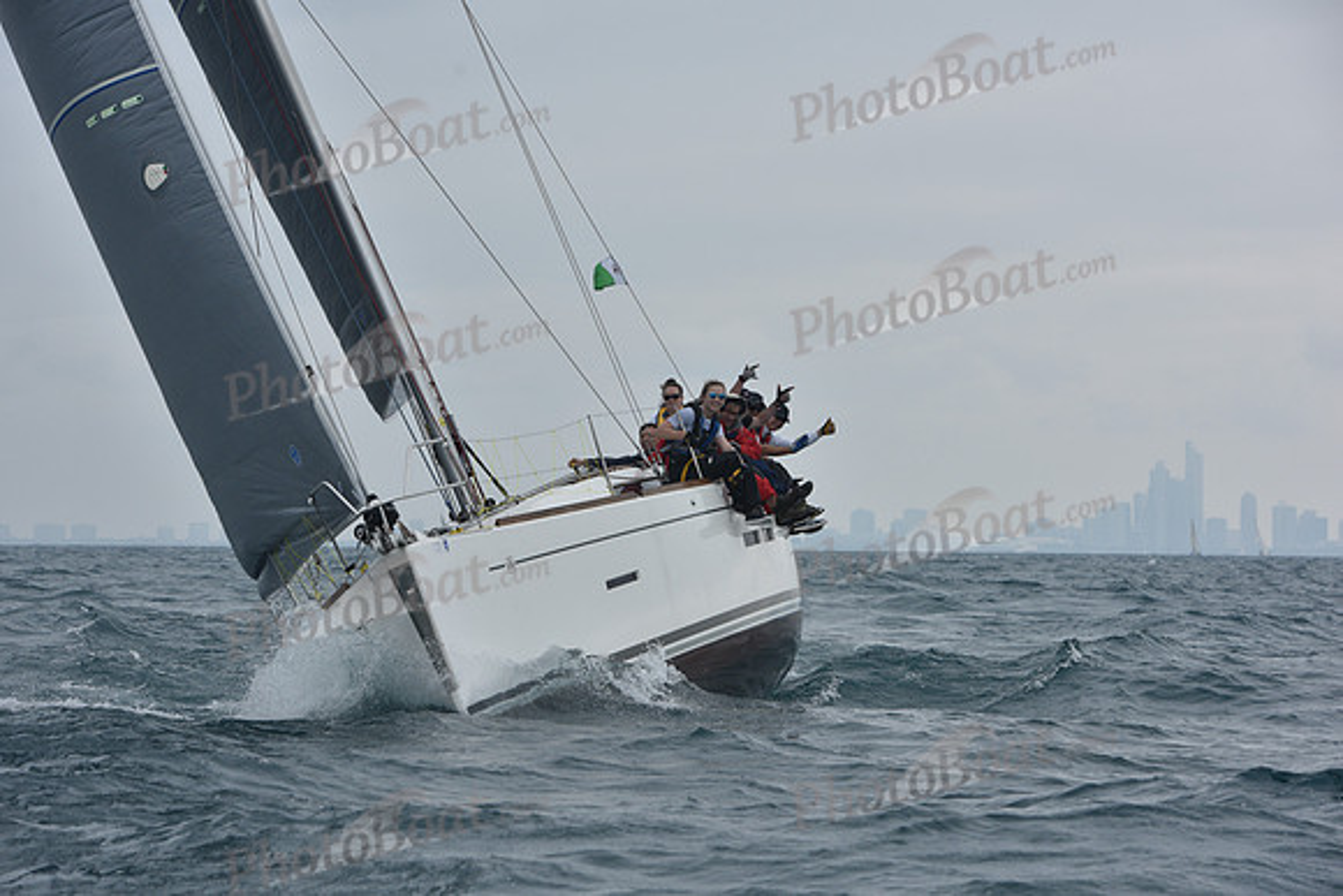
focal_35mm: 125
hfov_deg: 16.4
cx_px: 672
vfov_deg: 11.0
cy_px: 448
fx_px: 4664
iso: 250
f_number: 8
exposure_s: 1/800
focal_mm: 125
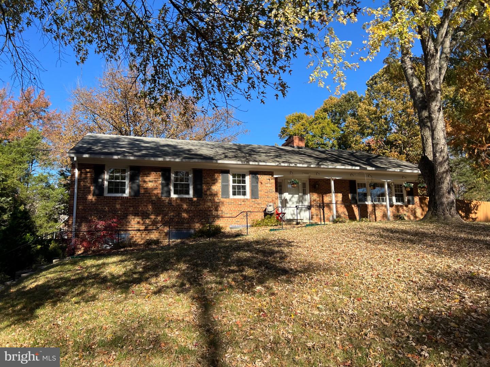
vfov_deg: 53.1
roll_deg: -1.6
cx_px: 245
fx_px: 368
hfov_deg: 67.3
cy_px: 184
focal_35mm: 26
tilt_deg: +9.1
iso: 50
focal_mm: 5.7
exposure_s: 1/2083
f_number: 1.5
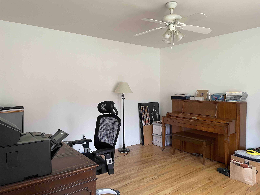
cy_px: 98
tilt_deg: -2.7
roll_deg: -0.5
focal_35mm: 26
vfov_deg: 53.1
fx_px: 195
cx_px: 130
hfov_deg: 67.3
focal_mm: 4.2
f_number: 1.6
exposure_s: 1/74
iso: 125
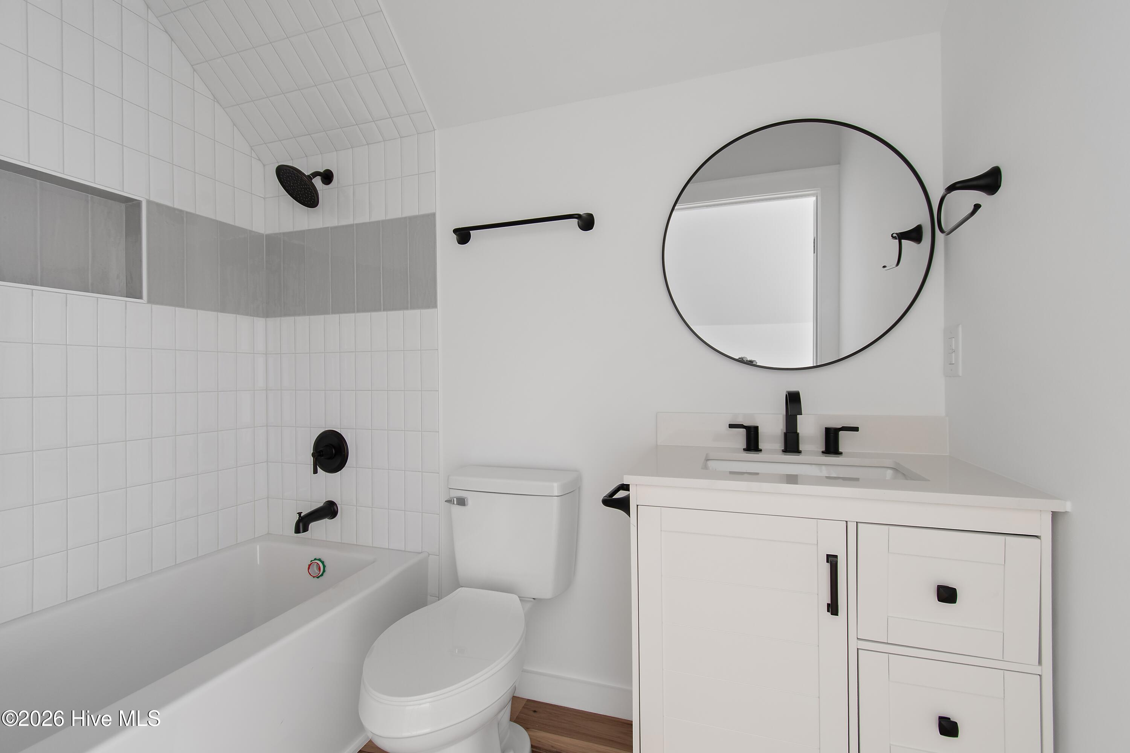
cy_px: 376
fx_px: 471
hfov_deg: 100.4
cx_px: 565
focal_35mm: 15
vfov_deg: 77.3
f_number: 4.5
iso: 100
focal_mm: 10
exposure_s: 10
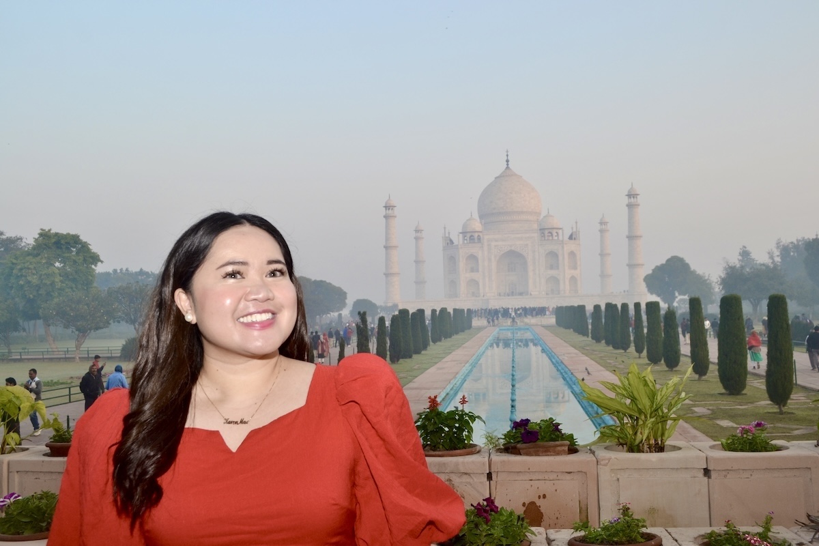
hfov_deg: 57.2
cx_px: 410
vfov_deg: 40.0
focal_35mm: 33
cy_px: 273
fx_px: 751
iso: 200
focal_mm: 22
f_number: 8
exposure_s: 1/80
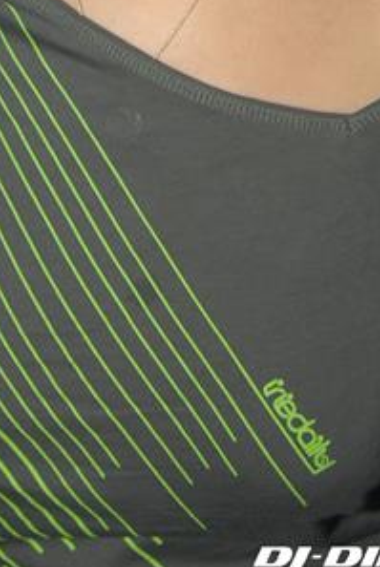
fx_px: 1467
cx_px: 48
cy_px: -153
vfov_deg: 20.2
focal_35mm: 93
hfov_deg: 14.6
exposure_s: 1/6
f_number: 5.6
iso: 200
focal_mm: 24
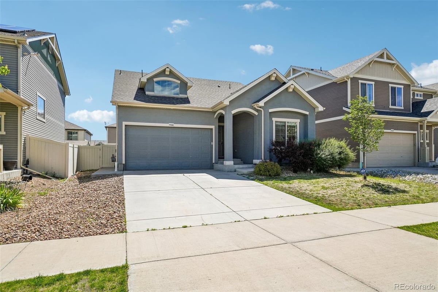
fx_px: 255
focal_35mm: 21
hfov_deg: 81.2
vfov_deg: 59.5
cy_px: 146
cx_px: 219
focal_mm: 14
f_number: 8
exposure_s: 1/1250
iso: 400
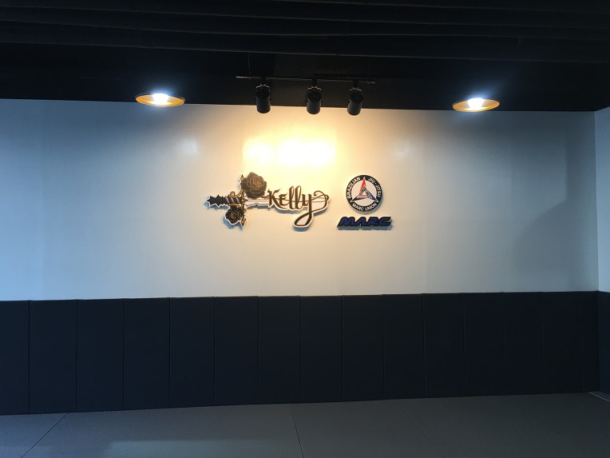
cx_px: 305
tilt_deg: +2.3
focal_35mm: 29
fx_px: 511
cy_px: 229
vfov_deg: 48.2
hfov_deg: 61.7
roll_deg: +0.0
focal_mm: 4.15
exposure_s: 1/30
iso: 40
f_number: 2.2
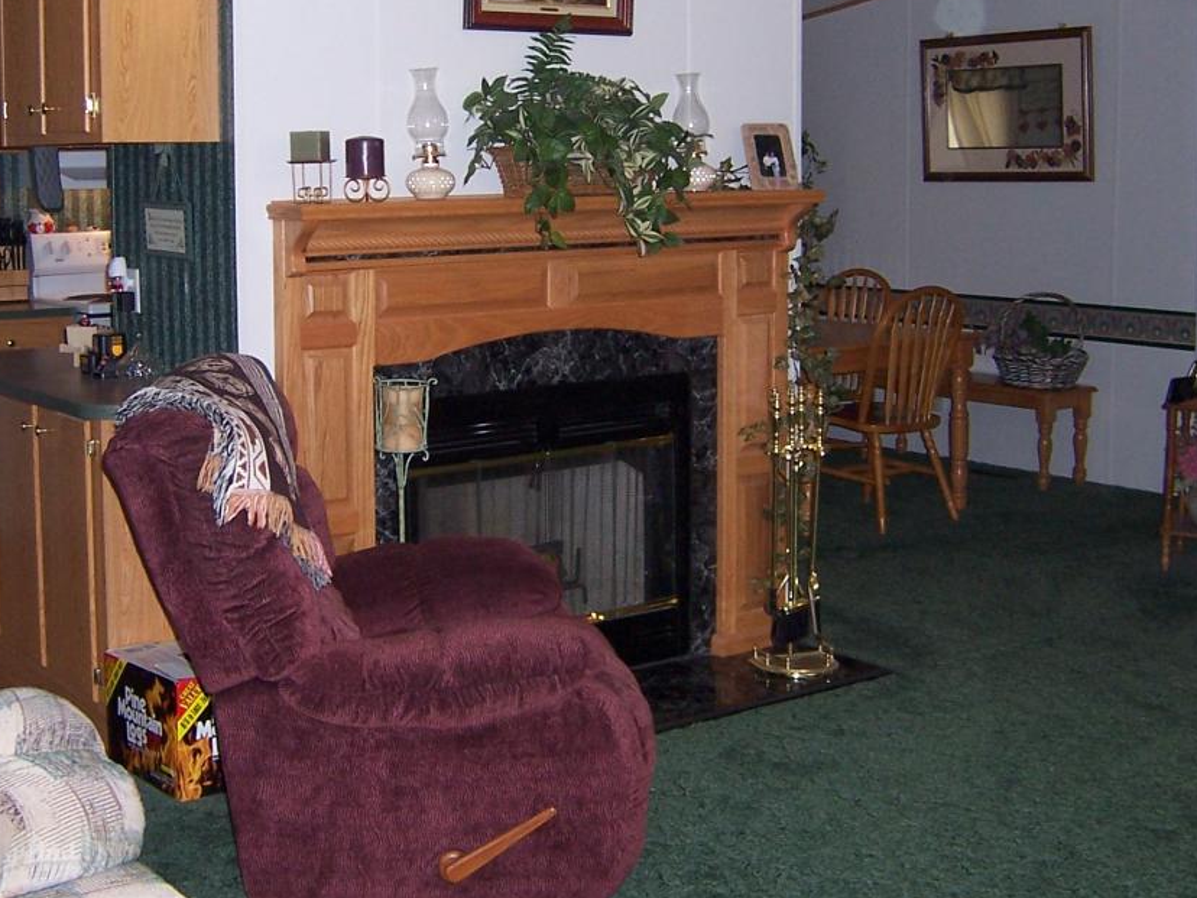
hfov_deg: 37.2
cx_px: 416
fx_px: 1764
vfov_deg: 28.4
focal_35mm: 51
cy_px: 301
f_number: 2.8
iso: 140
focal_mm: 5.5
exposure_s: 1/60
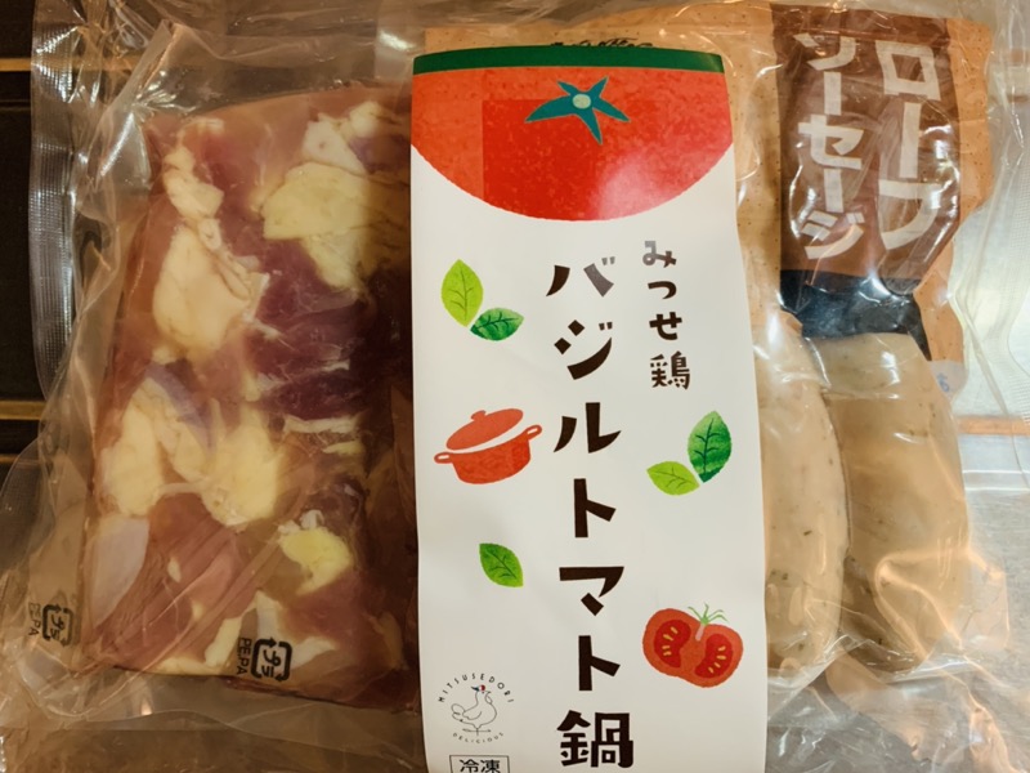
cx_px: 515
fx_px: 774
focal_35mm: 26
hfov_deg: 67.3
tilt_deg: -78.5
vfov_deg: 53.1
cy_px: 386
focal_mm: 4.25
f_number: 1.8
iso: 320
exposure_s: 1/40
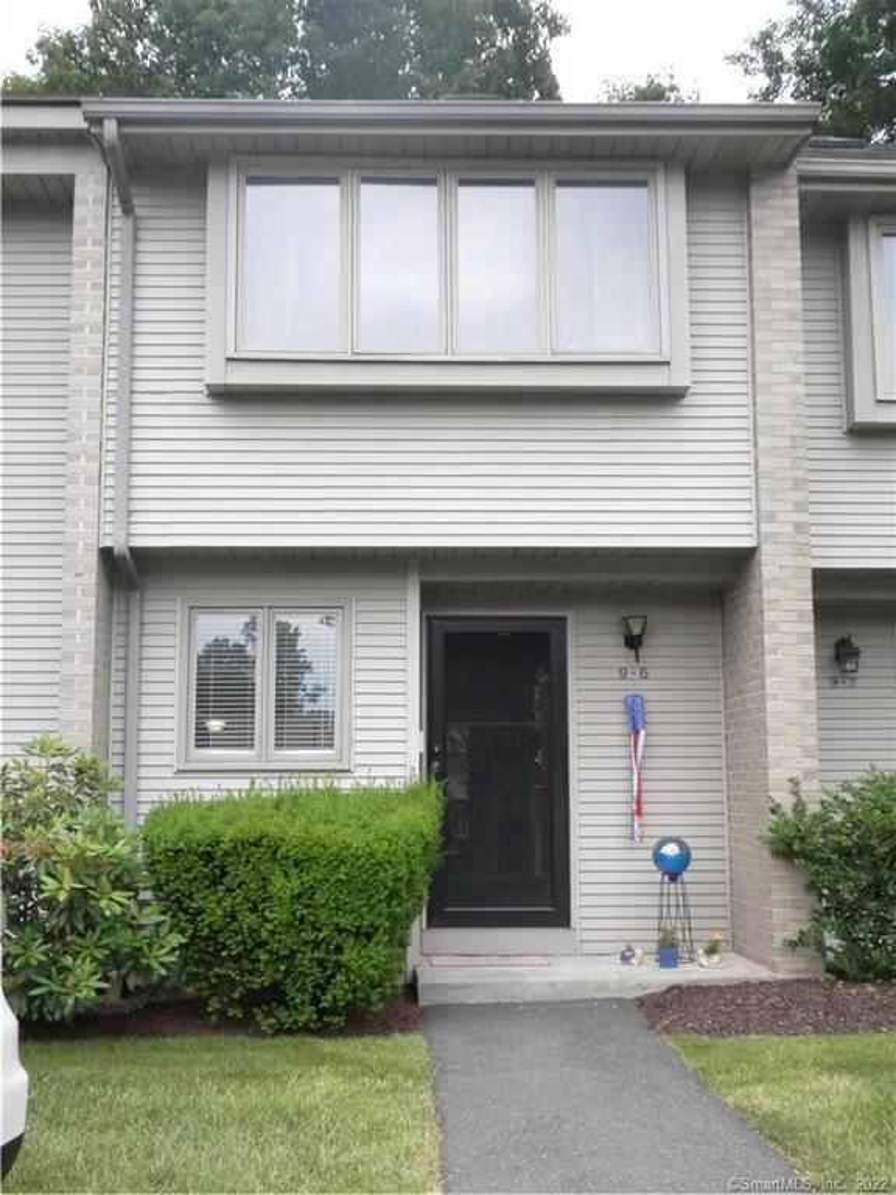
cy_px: 598
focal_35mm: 40
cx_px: 448
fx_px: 1380
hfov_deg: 36.0
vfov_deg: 46.8
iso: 100
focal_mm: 7.3
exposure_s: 1/80
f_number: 3.7
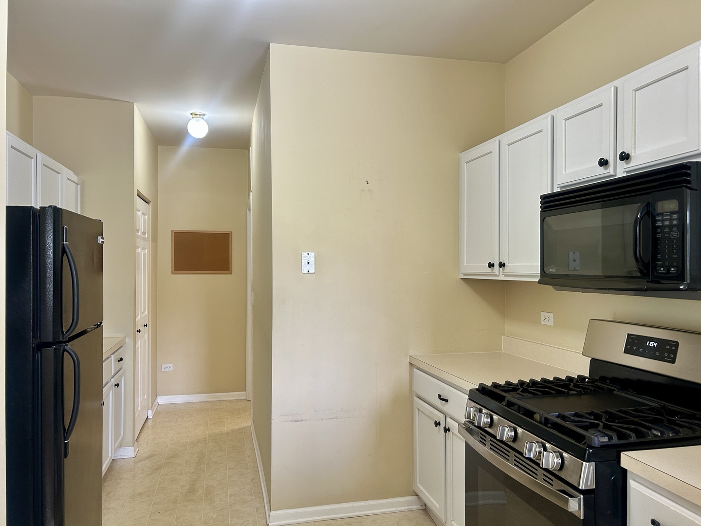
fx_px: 527
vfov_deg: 53.1
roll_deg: +0.2
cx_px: 350
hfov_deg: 67.3
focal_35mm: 26
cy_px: 263
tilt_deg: -0.4
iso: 125
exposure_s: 1/120
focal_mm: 5.7
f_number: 1.5
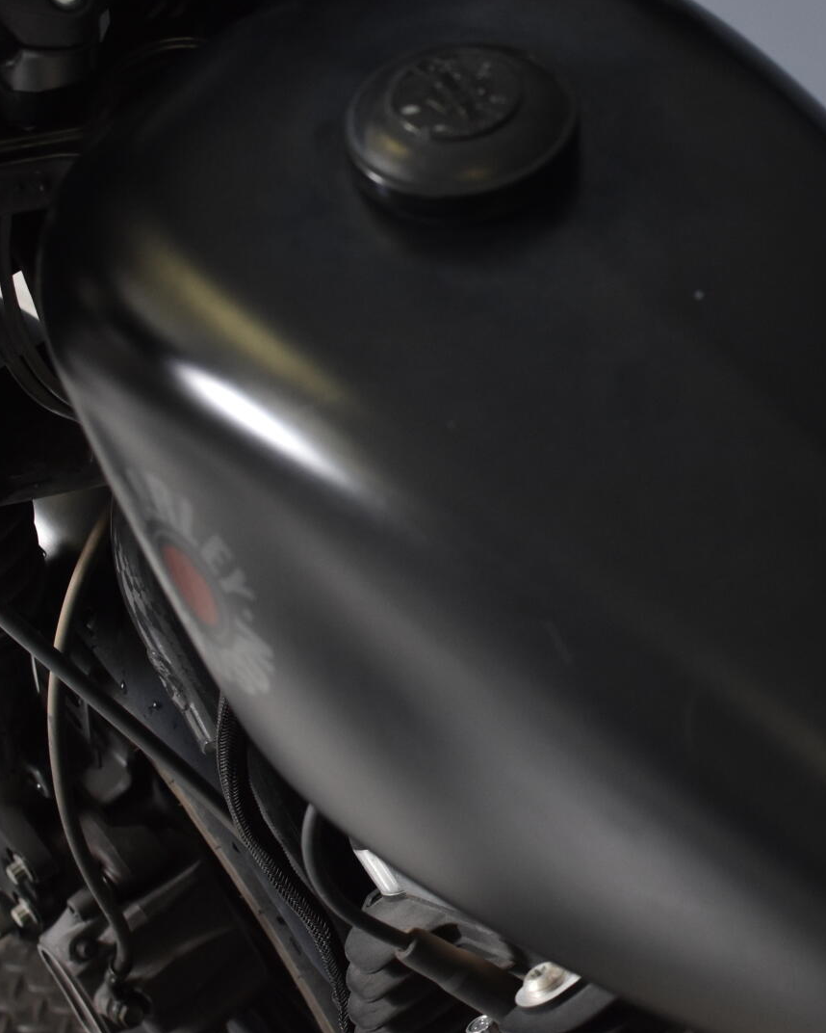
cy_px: 453
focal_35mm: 92
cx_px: 722
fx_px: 2807
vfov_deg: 20.8
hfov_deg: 16.5
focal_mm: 35
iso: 800
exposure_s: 1/160
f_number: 4.5
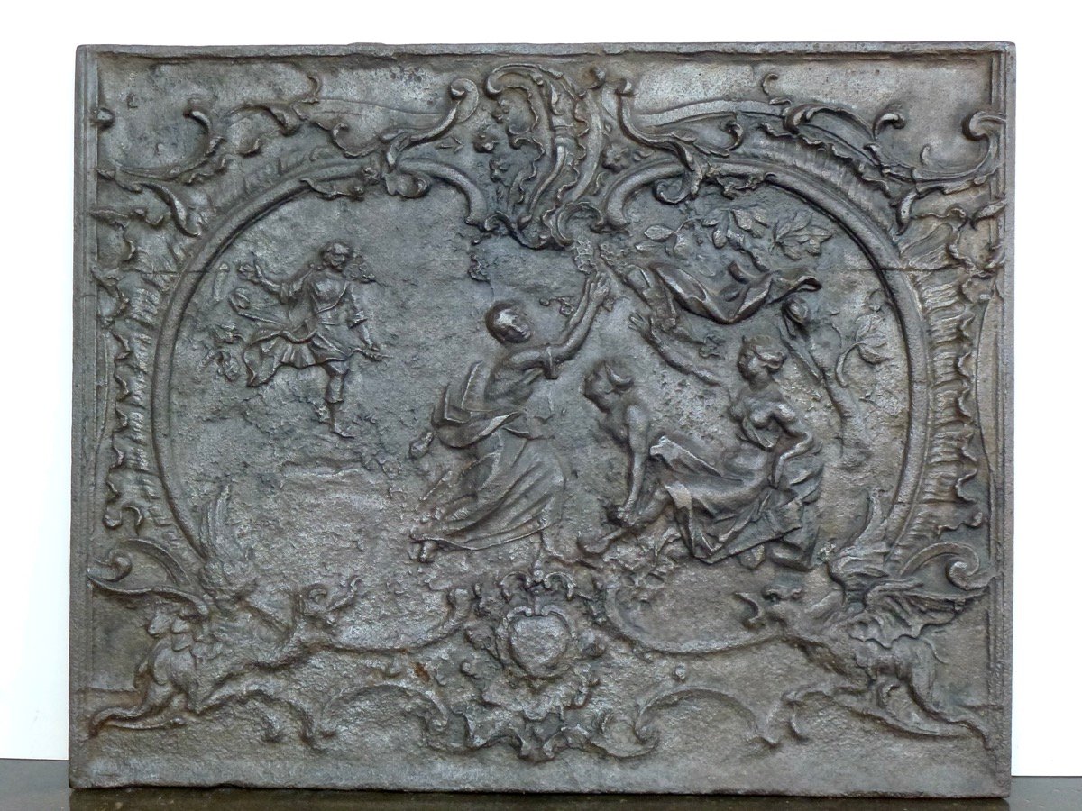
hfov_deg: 38.9
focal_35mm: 49
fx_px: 1532
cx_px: 541
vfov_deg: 29.7
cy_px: 406
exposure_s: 1/80
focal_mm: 8.7
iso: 320
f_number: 4.1
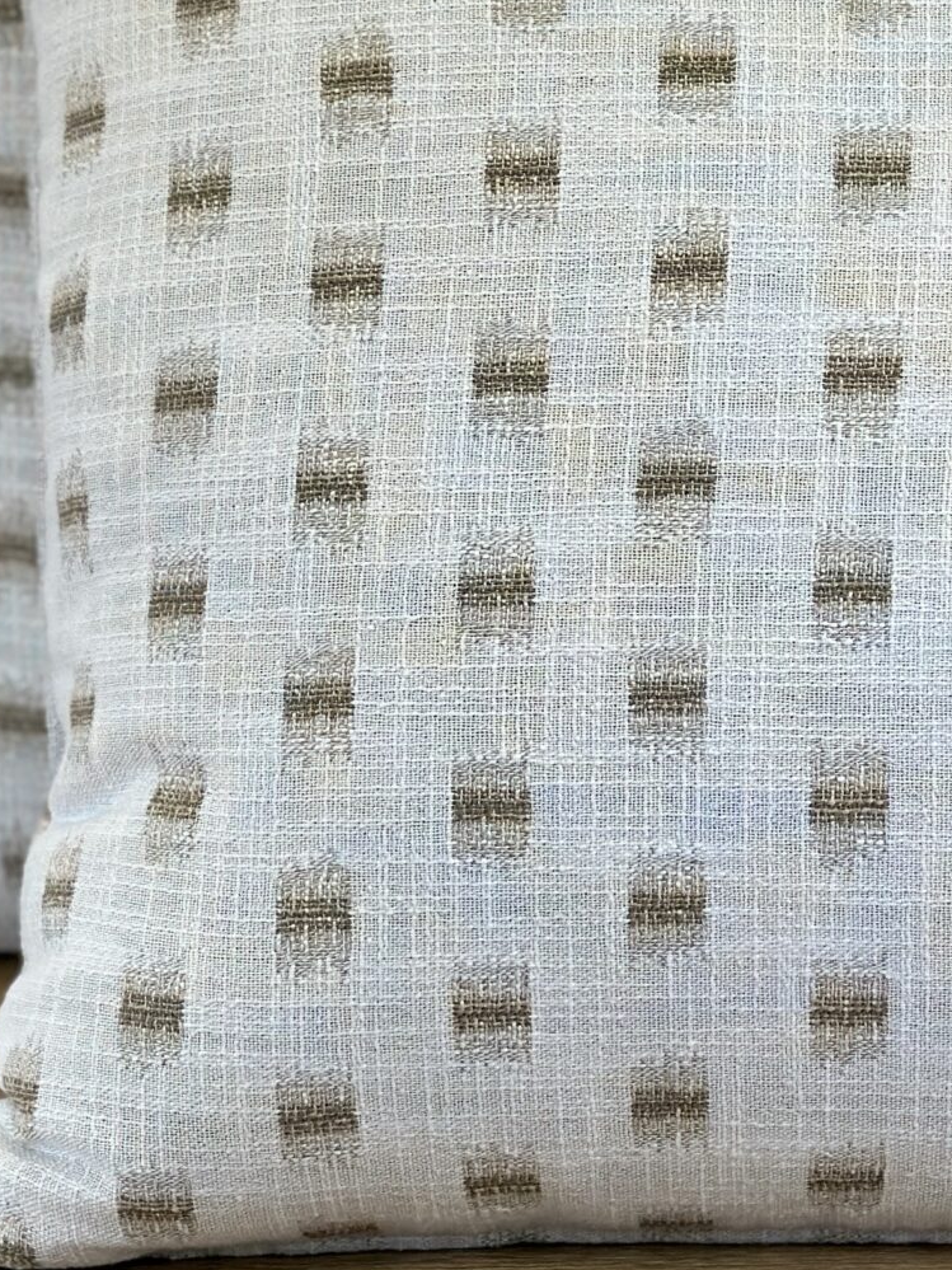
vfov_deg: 16.0
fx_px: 4511
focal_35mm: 123
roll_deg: +1.3
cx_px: 737
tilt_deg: -12.2
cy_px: 437
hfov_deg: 12.0
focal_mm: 6.86
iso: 80
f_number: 1.78
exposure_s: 1/237
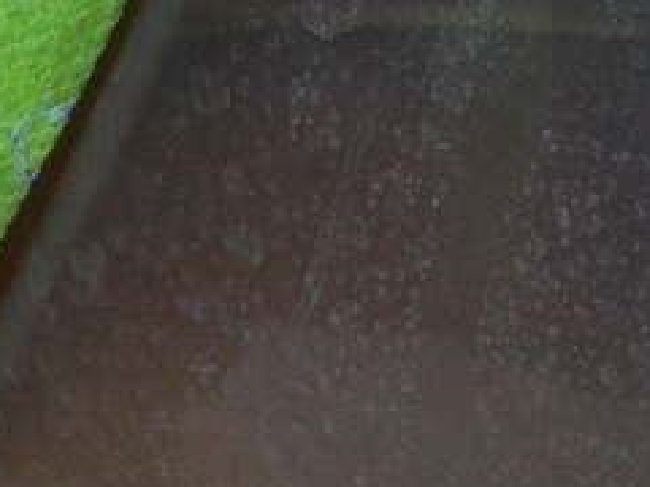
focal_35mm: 162
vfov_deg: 9.1
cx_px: -704
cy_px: 87
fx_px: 3042
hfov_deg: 11.0
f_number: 4.8
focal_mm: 7.8
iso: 64
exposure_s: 1/64
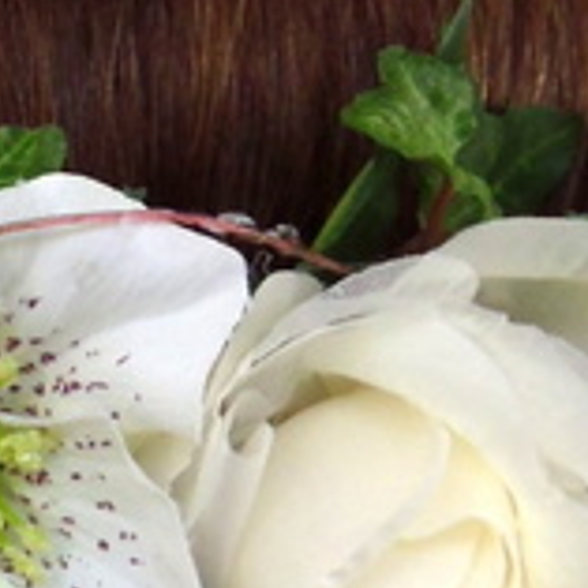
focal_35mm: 252
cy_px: 403
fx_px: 4843
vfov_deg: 6.9
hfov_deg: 6.9
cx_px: -34
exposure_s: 1/36
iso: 100
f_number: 4
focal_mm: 10.04
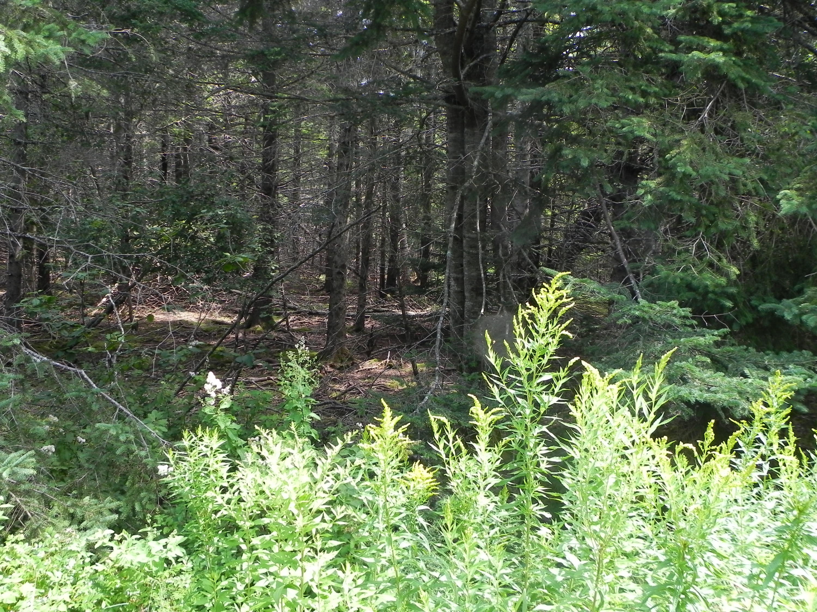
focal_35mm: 37
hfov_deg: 50.1
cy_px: 306
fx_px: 873
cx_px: 408
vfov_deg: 38.7
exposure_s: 1/104
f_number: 4
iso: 160
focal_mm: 6.6
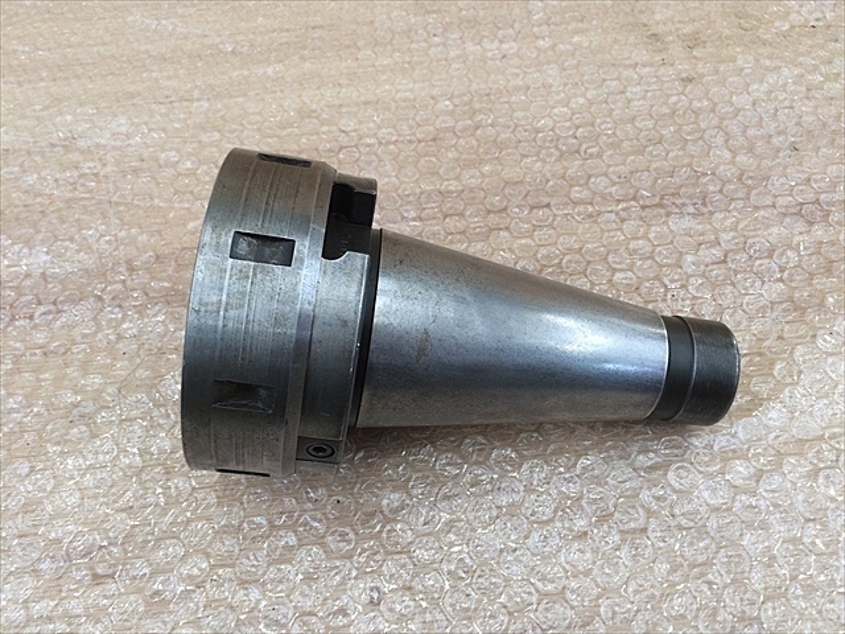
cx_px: 422
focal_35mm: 29
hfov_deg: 61.7
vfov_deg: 48.2
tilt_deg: -54.4
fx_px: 708
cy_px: 317
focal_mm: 4.15
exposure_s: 1/30
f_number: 2.2
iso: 64
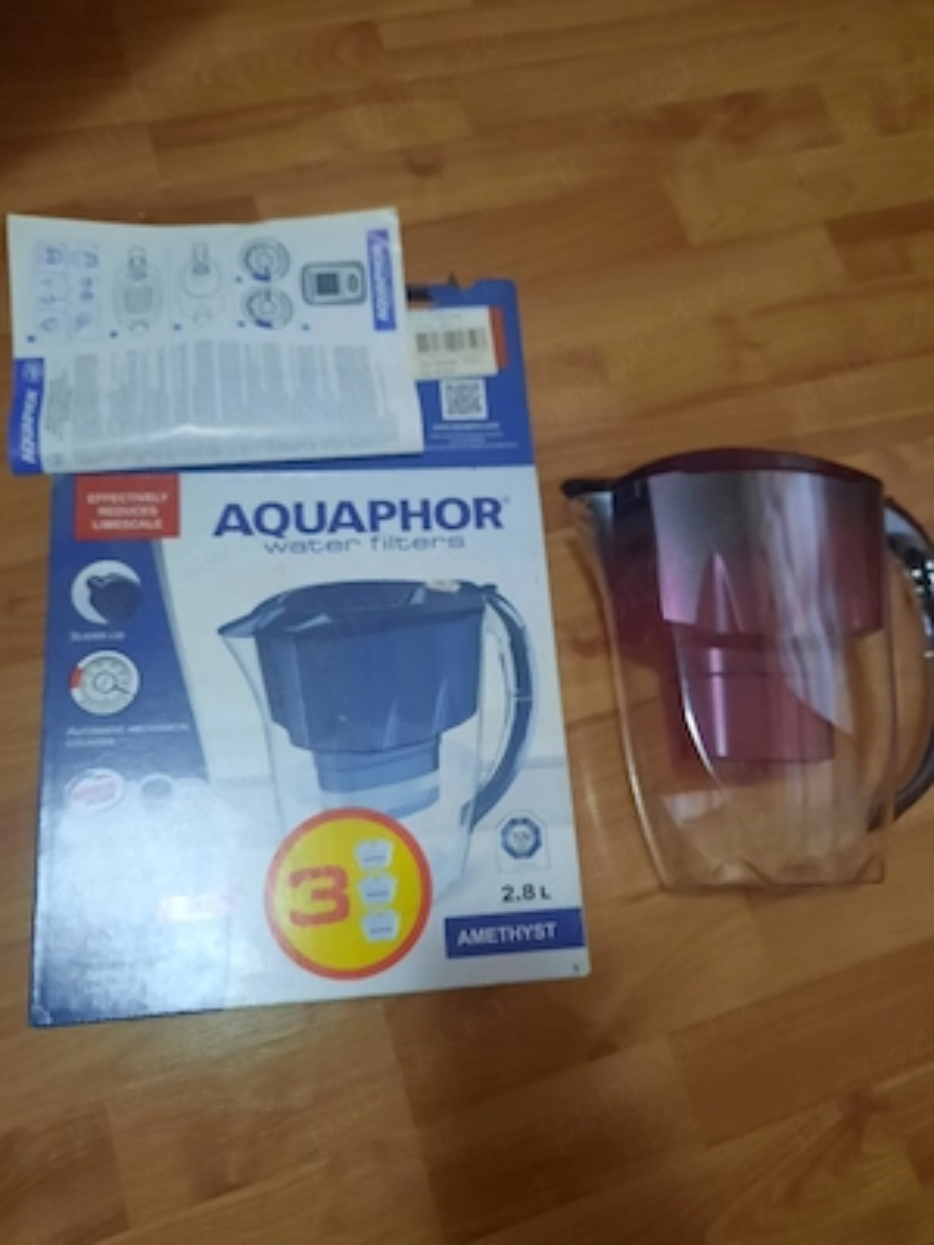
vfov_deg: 69.4
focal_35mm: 25
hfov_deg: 54.9
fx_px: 899
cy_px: 622
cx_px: 467
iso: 500
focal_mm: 4.6
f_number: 2
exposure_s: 1/25
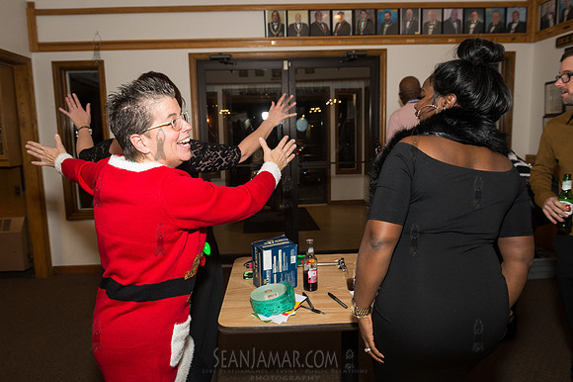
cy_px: 186
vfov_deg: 48.5
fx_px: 423
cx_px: 280
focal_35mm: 27
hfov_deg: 68.2
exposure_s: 1/320
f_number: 4.5
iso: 1600
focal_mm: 26
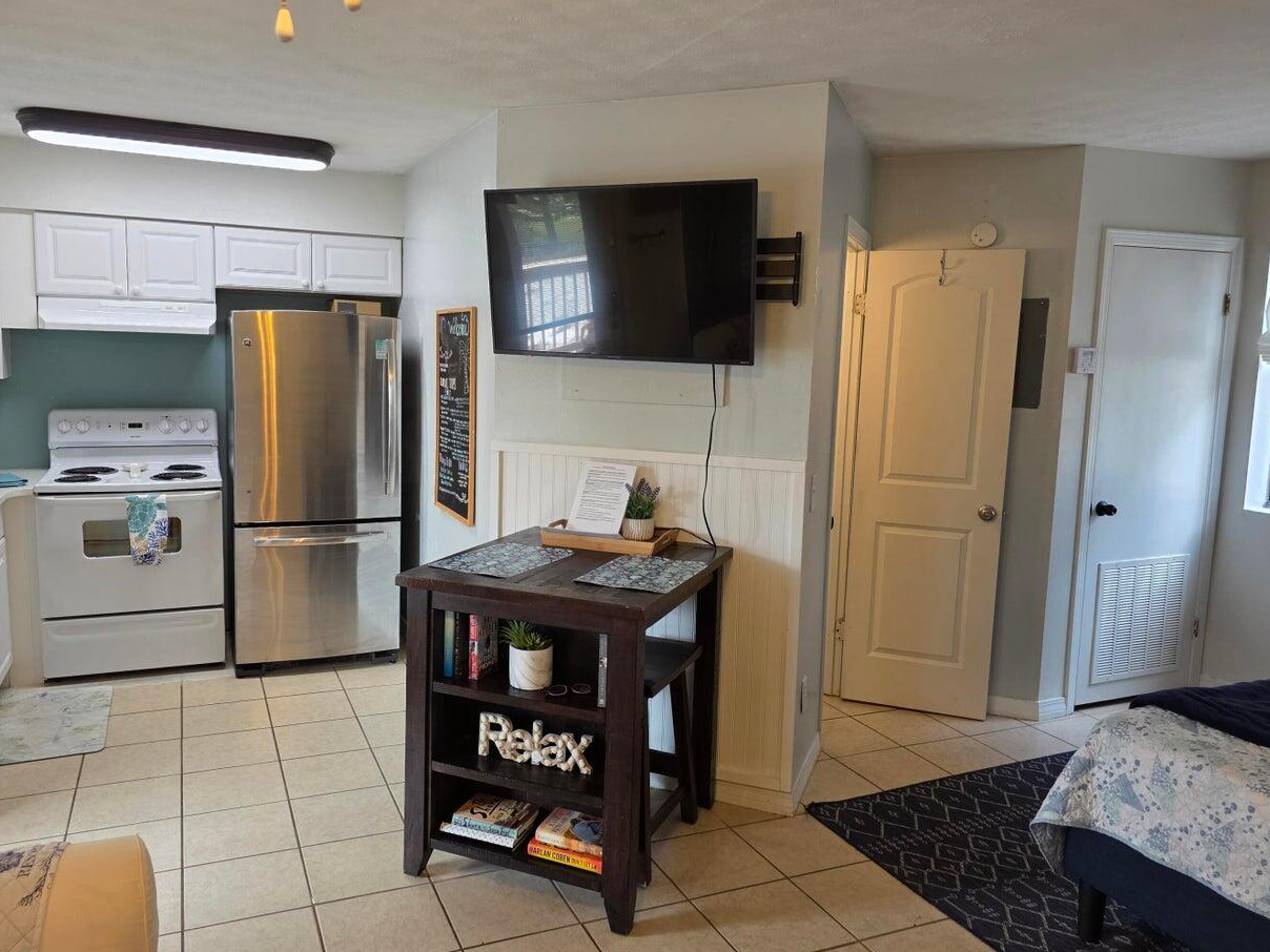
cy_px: 476
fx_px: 954
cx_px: 572
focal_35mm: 26
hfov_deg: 67.1
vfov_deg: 53.1
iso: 125
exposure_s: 1/120
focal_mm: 6.3
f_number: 1.7
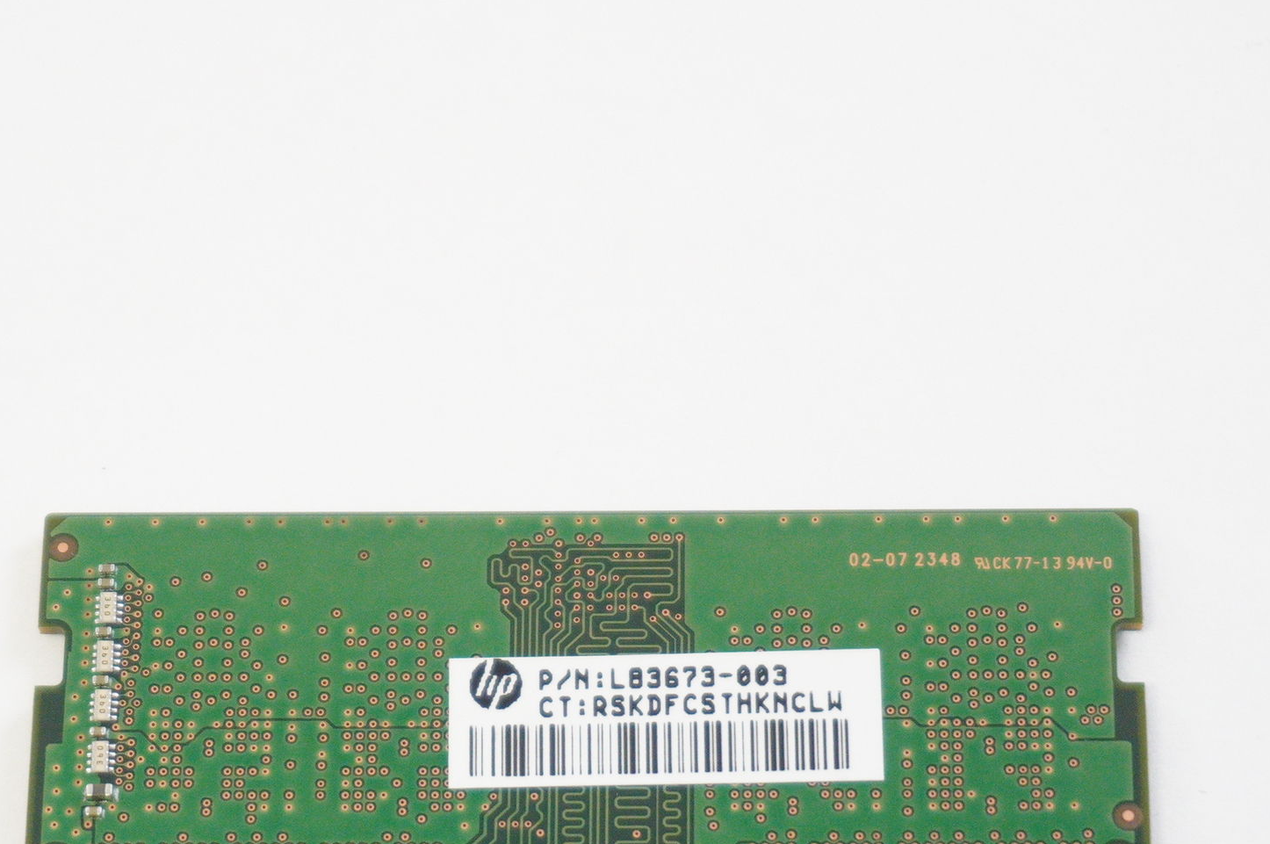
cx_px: 574
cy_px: 713
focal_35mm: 122
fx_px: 4295
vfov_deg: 11.2
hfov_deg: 16.8
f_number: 5.6
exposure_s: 1/100
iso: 3200
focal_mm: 47
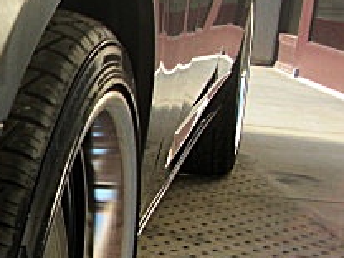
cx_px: -184
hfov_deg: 16.1
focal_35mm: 111
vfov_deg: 13.3
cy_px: 189
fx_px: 1103
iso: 50
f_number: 2.8
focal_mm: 6.3
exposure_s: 1/250
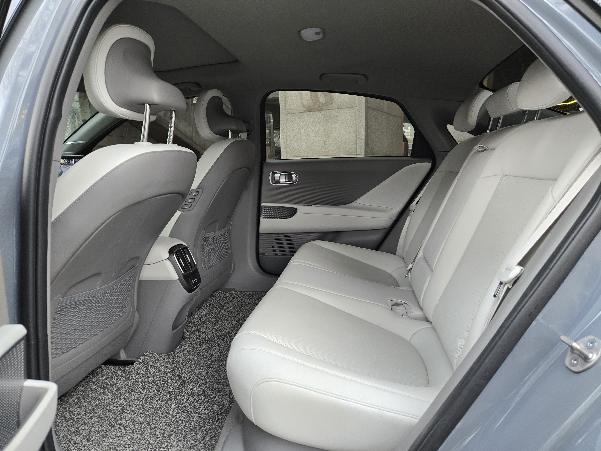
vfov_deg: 58.9
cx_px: 300
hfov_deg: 73.9
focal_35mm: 23
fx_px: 399
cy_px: 226
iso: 125
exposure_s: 1/180
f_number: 1.8
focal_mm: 5.4
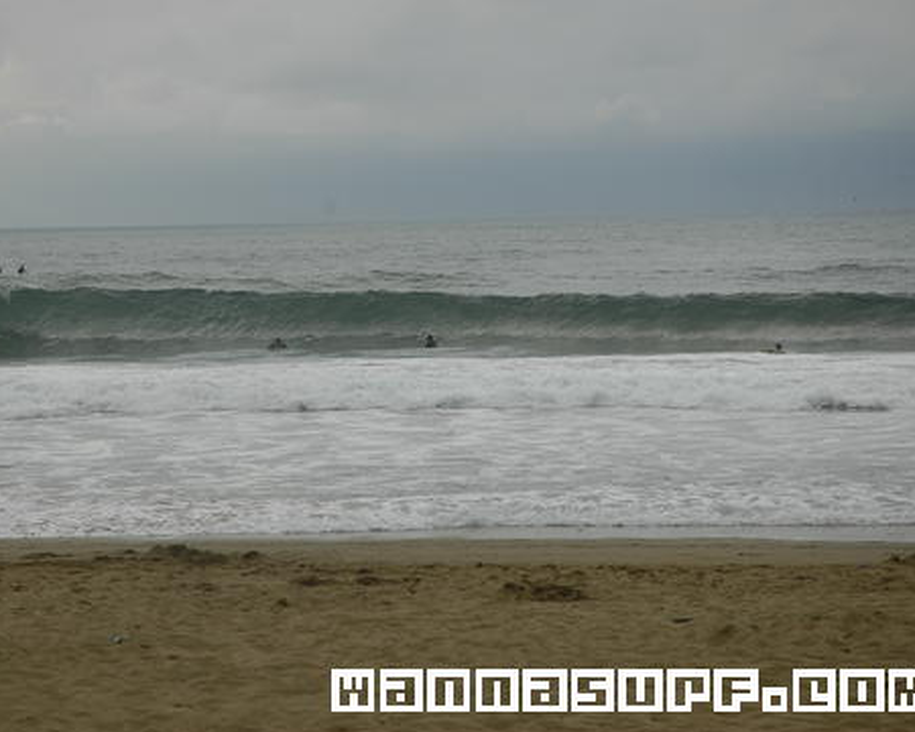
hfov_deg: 16.0
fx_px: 3250
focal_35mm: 120
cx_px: 406
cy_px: 367
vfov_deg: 12.9
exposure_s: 1/1000
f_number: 5.6
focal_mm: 70
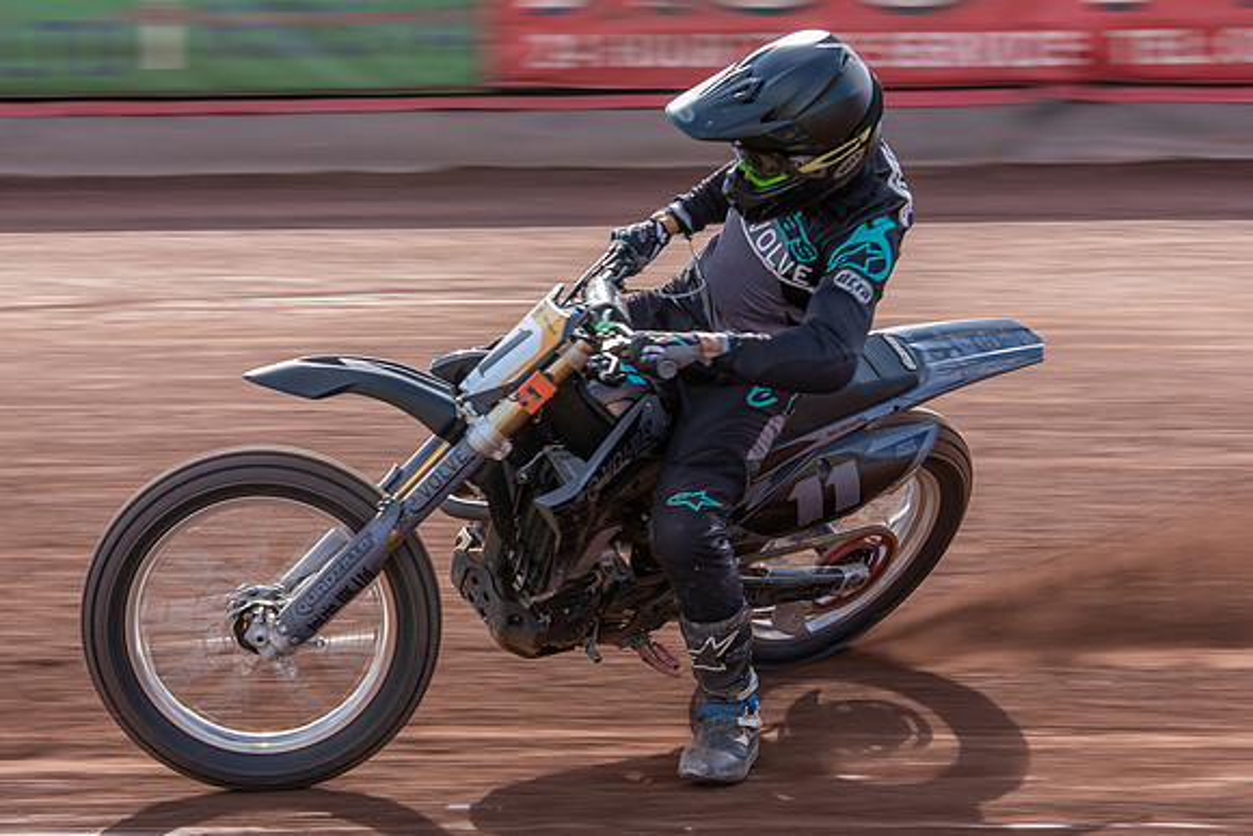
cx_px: 508
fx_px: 5591
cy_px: 431
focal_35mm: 161
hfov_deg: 12.8
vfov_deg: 8.6
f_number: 8
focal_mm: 105
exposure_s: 1/160
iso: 180
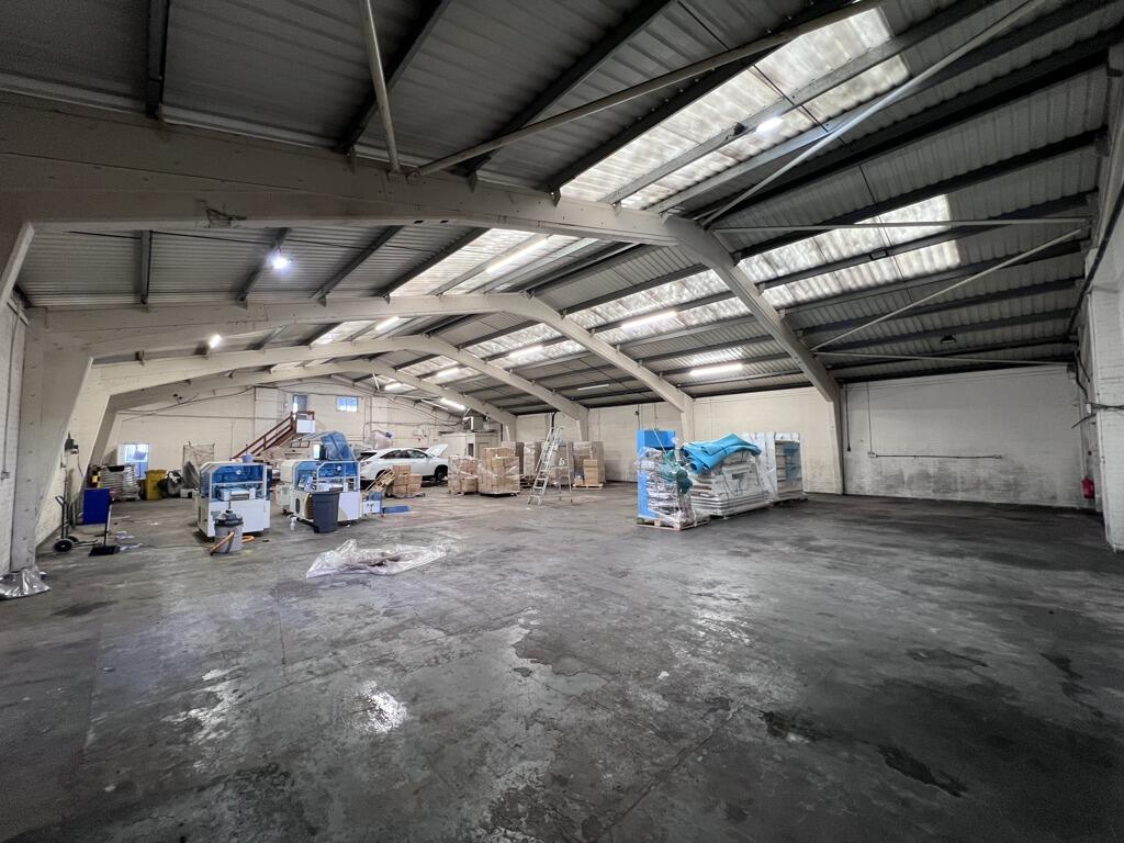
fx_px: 422
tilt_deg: +2.7
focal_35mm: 13
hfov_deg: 106.2
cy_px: 422
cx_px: 562
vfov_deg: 89.9
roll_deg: +0.4
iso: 200
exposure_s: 1/50
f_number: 1.8
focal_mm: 1.57
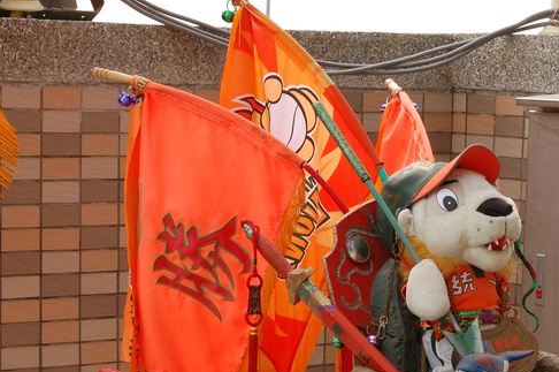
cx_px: 441
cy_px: 310
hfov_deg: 13.0
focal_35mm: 158
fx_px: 2451
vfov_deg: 8.6
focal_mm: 50
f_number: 9
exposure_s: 1/200
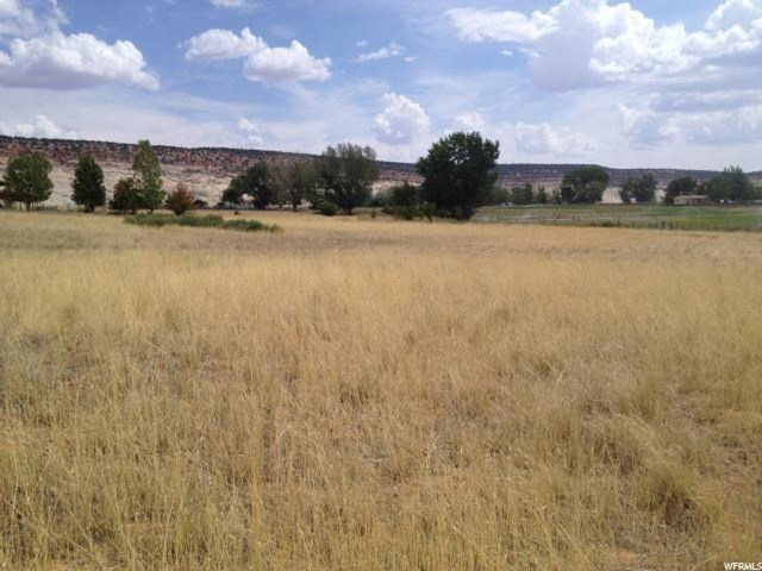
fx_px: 770
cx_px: 381
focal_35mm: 35
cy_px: 286
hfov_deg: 52.6
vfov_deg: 40.7
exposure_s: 1/3690
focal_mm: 4.28
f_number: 2.4
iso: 50
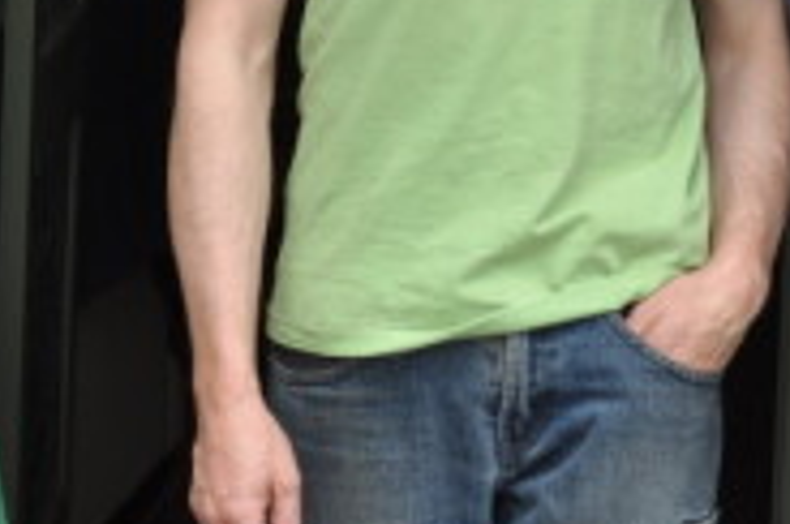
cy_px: -41
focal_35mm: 253
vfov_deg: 5.4
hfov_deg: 8.1
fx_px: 5542
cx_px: 562
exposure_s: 1/125
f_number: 5.6
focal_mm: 50
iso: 200
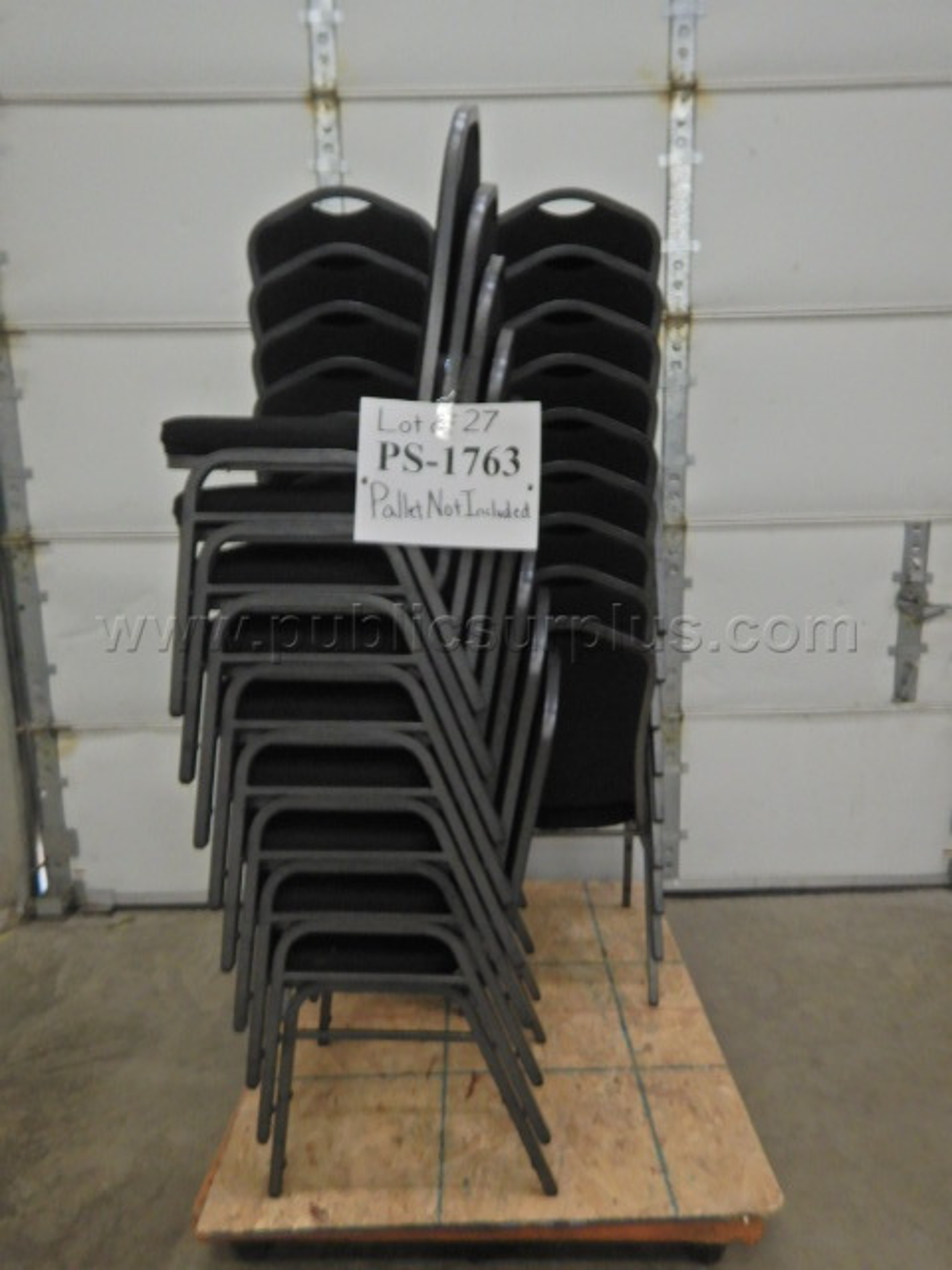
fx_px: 880
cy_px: 635
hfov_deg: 56.8
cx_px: 476
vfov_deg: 71.6
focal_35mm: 24
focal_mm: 4.3
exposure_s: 1/30
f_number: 2.8
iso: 320
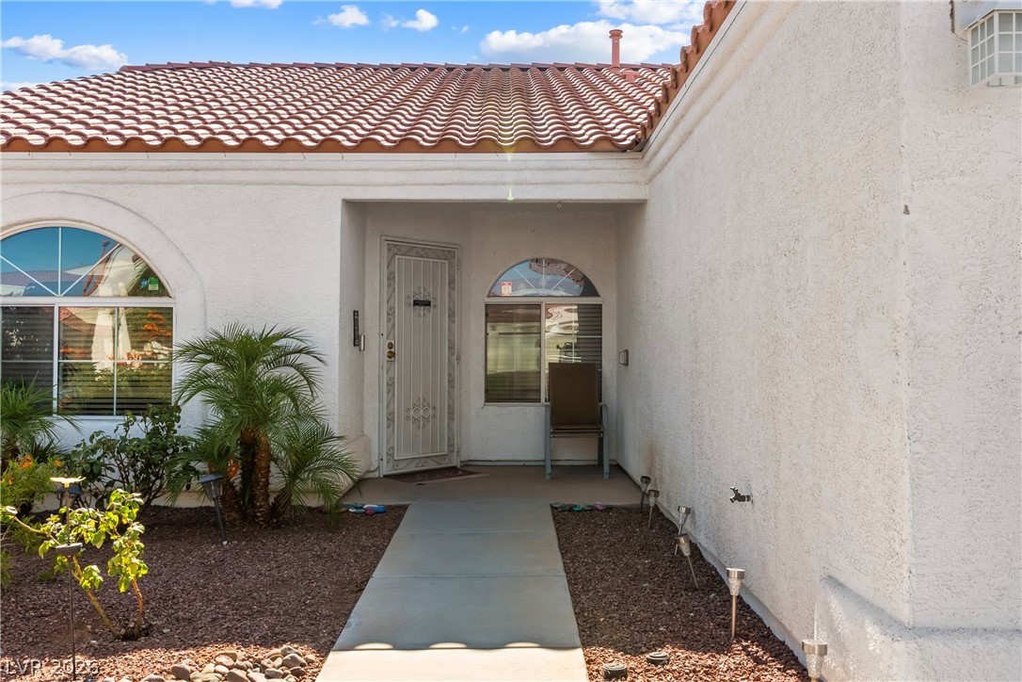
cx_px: 511
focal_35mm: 28
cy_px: 341
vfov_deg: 46.4
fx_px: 795
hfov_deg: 65.5
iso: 400
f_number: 8
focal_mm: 19
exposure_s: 1/8000
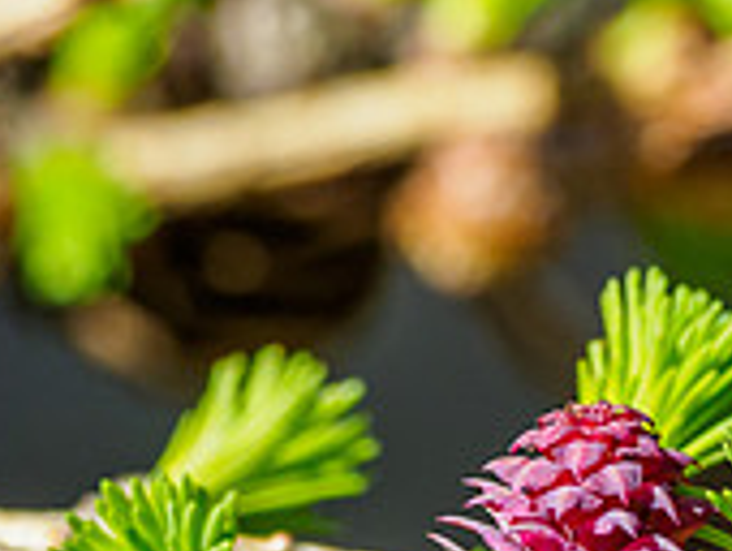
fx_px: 60352
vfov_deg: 0.5
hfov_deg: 0.7
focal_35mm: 2850
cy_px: 396
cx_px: 559
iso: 200
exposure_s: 1/640
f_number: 4
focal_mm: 300
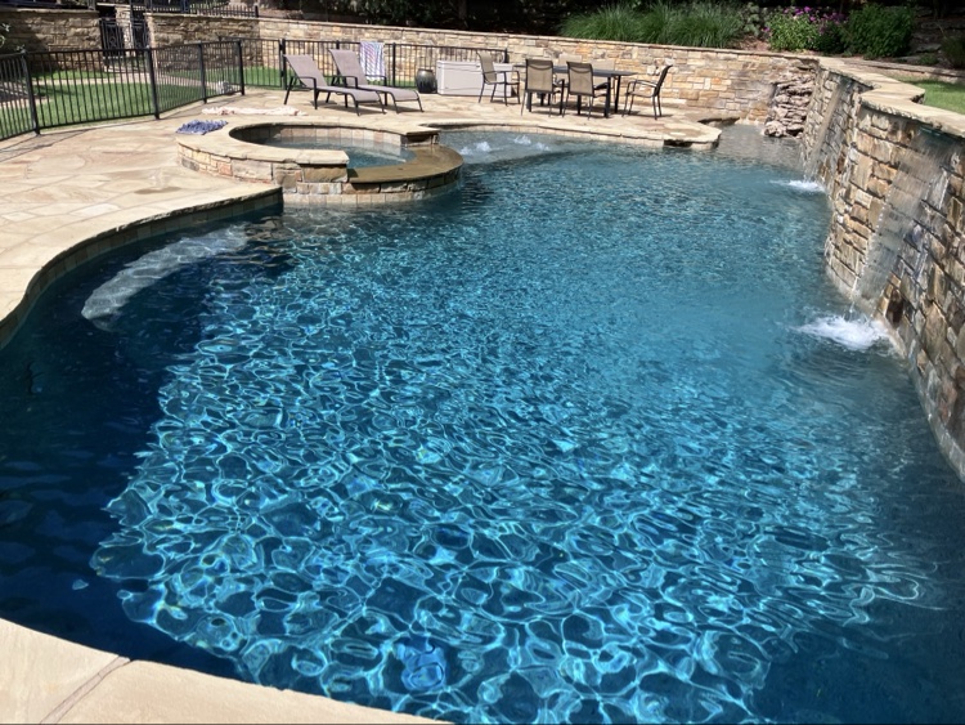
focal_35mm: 28
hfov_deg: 63.4
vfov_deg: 49.8
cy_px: 362
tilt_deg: -23.3
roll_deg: -0.2
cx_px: 482
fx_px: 781
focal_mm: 3.99
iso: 32
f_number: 1.8
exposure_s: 1/1350
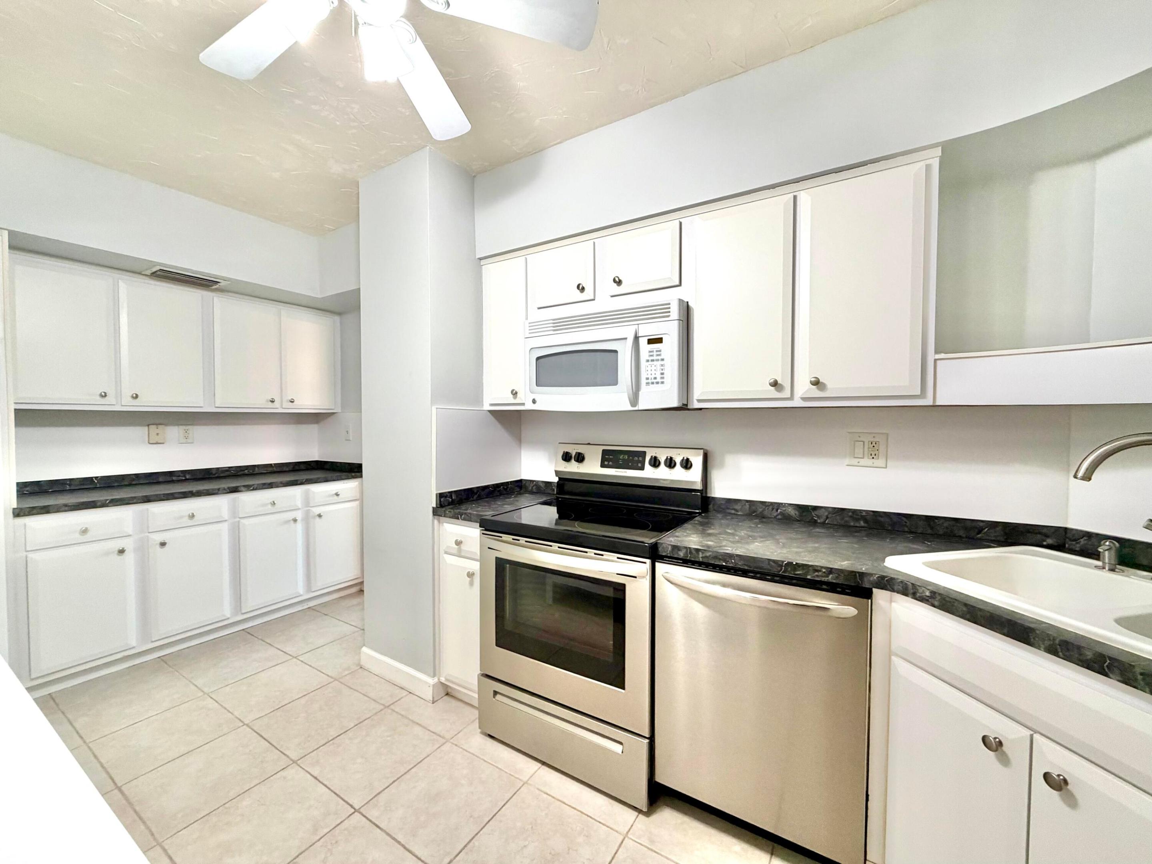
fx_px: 466
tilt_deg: -1.4
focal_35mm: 14
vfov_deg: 85.7
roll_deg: +0.4
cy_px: 432
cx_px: 576
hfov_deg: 102.1
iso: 200
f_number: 2.2
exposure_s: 1/60
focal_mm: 2.22
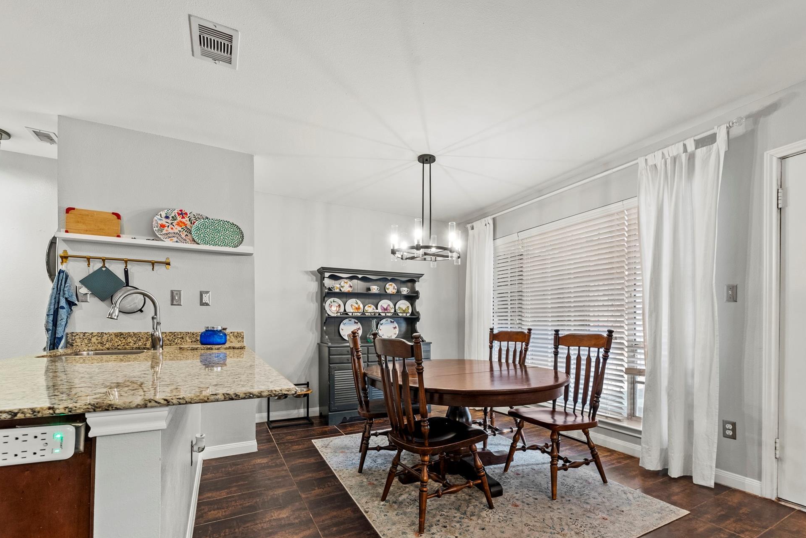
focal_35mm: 15
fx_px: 336
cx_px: 417
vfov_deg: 77.3
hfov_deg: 100.3
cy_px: 282
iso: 800
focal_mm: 14
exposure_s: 1/2.5
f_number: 8
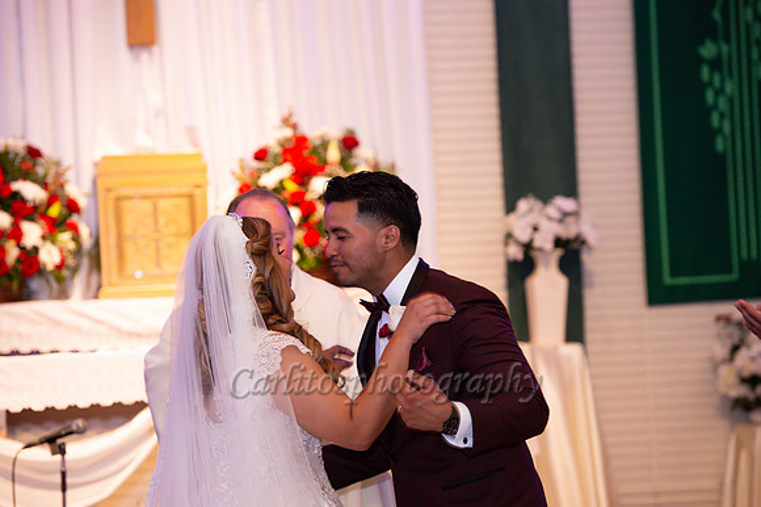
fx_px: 3169
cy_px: 254
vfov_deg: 9.1
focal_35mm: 150
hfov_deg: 13.7
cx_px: 380
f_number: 4.5
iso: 1250
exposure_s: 1/60
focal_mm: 150
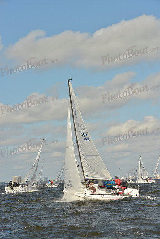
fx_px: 653
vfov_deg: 20.8
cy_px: 120
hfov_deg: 14.0
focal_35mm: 98
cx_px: 80
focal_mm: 98
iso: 200
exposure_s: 1/1250
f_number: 8
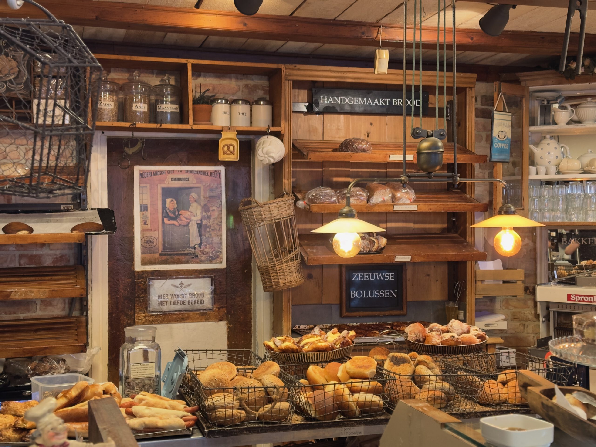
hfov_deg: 39.7
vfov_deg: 30.3
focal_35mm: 48
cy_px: 224
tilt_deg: -0.5
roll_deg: -0.3
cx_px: 298
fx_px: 826
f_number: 1.78
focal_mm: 6.86
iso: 200
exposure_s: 1/50
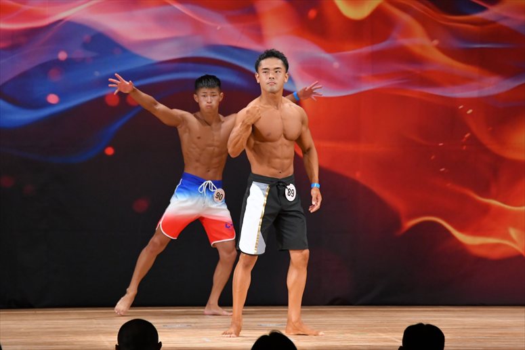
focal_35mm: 240
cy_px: 175
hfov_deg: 8.6
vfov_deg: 5.7
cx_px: 262
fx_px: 3498
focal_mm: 160
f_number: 5.6
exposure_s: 1/400
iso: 3200
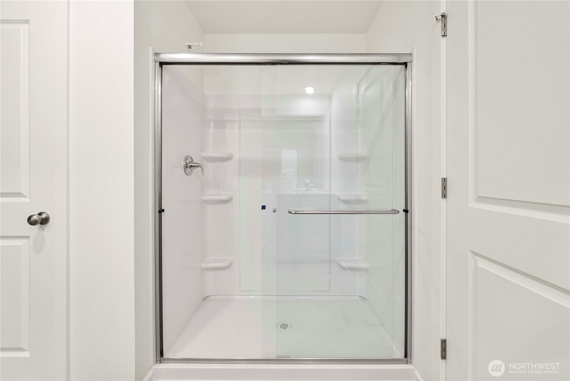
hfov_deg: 104.2
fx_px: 222
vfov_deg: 81.3
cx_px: 285
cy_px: 190
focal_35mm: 14
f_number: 6.3
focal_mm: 14
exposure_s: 1/60
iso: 160
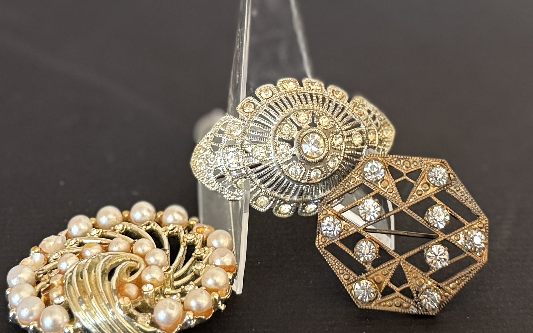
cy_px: 202
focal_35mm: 26
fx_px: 378
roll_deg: +0.1
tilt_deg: -28.7
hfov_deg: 70.4
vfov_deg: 47.3
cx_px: 261
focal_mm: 6.76
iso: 320
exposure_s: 1/60
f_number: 1.78
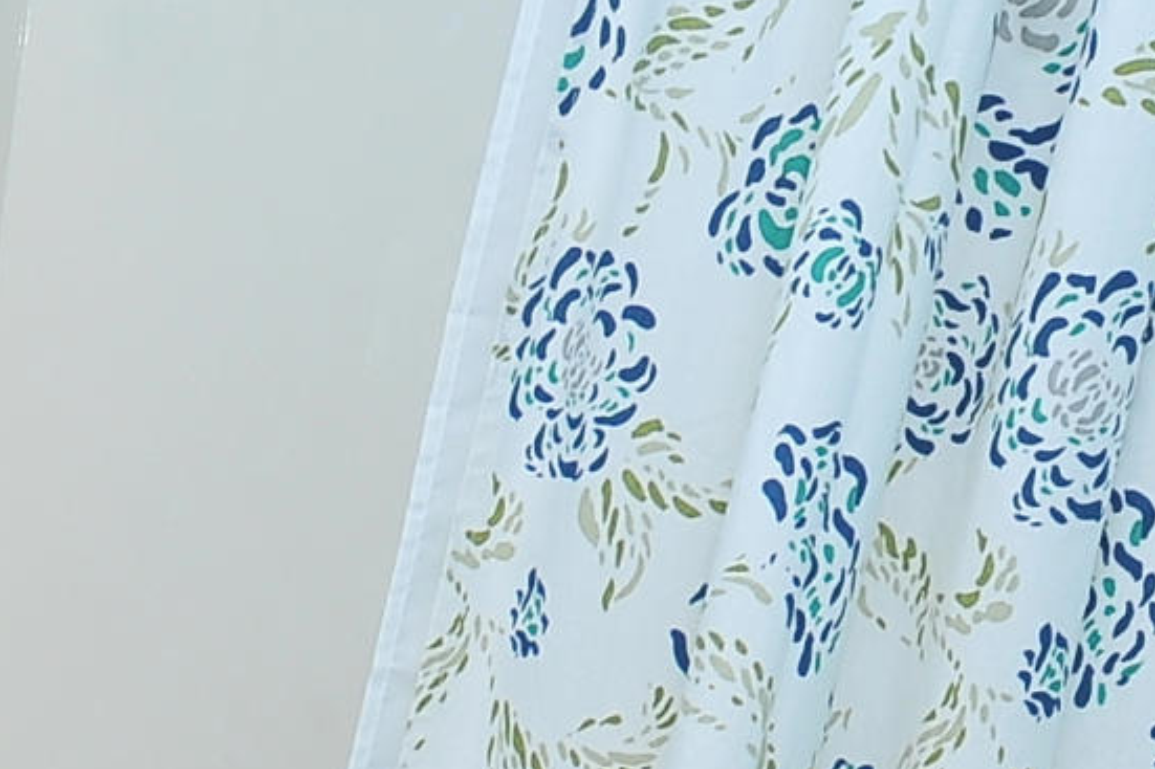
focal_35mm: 98
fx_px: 3143
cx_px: -652
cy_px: 1903
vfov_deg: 11.4
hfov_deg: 18.2
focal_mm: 18
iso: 640
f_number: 9
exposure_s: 1/60
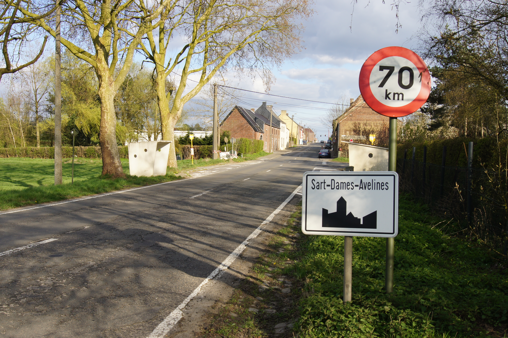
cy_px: 169
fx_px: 550
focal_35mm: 39
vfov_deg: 34.2
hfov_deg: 49.6
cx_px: 254
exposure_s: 1/60
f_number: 13
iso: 100
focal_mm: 26
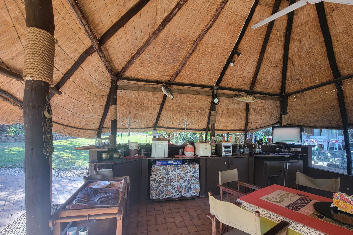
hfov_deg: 104.2
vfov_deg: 80.8
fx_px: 137
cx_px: 182
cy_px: 132
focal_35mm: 14
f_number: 2.2
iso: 80
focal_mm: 2.2
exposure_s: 1/60
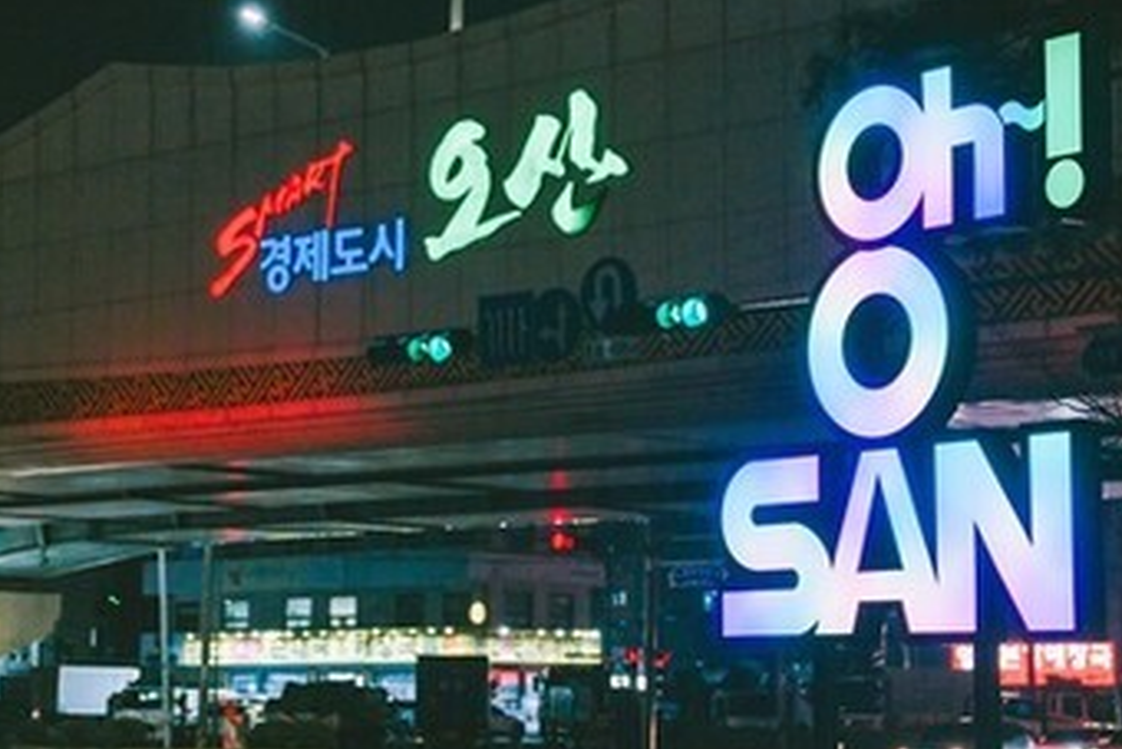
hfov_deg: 24.5
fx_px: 2588
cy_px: 383
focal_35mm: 83
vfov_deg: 16.5
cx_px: 610
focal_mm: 47
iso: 400
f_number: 2.8
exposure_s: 1/125
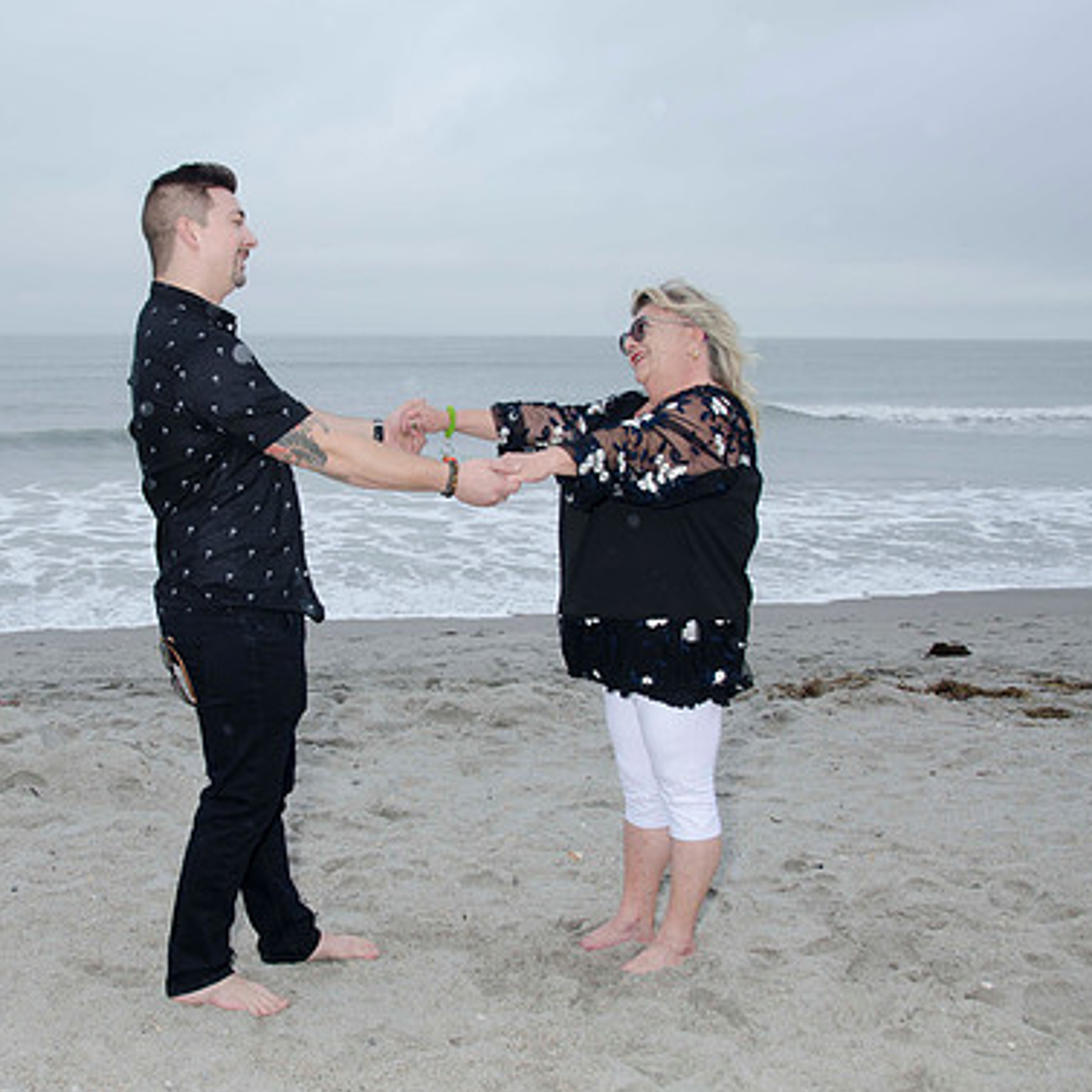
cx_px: 394
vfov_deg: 39.2
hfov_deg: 38.9
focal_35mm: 43
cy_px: 545
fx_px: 1535
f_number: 8
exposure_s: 1/80
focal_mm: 22
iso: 100
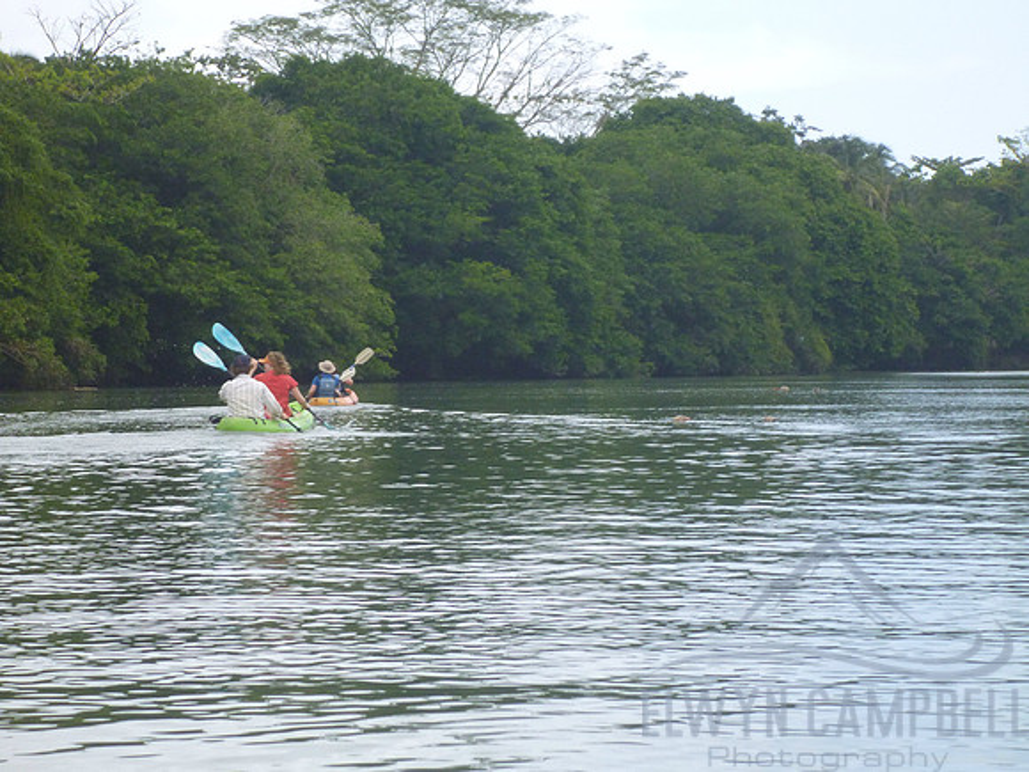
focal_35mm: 128
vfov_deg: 11.6
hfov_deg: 15.4
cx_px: 514
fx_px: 3805
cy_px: 386
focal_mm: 22.8
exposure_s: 1/500
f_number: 5.9
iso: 320
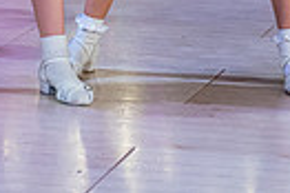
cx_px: -45
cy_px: -269
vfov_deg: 3.9
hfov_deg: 6.0
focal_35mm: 342
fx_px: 2752
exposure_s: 1/800
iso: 3200
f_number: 2.8
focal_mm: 70
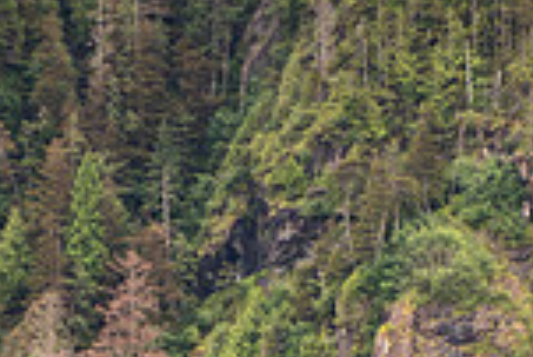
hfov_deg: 6.9
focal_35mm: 300
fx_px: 4446
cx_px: 340
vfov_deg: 4.6
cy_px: 576
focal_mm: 70
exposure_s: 1/1000
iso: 100
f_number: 2.8
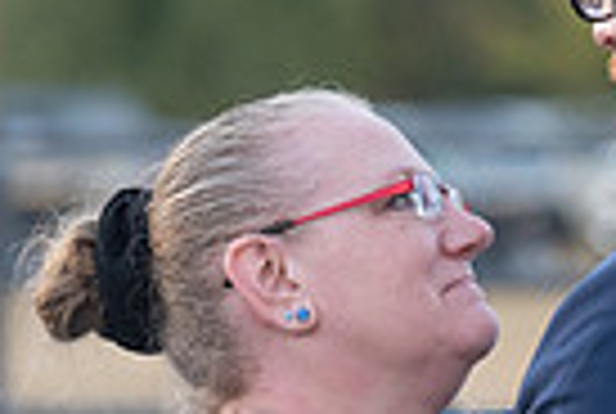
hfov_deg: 3.2
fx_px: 10872
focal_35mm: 634
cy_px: 389
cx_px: 540
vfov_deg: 2.2
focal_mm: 150
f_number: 4
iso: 2000
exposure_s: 1/500
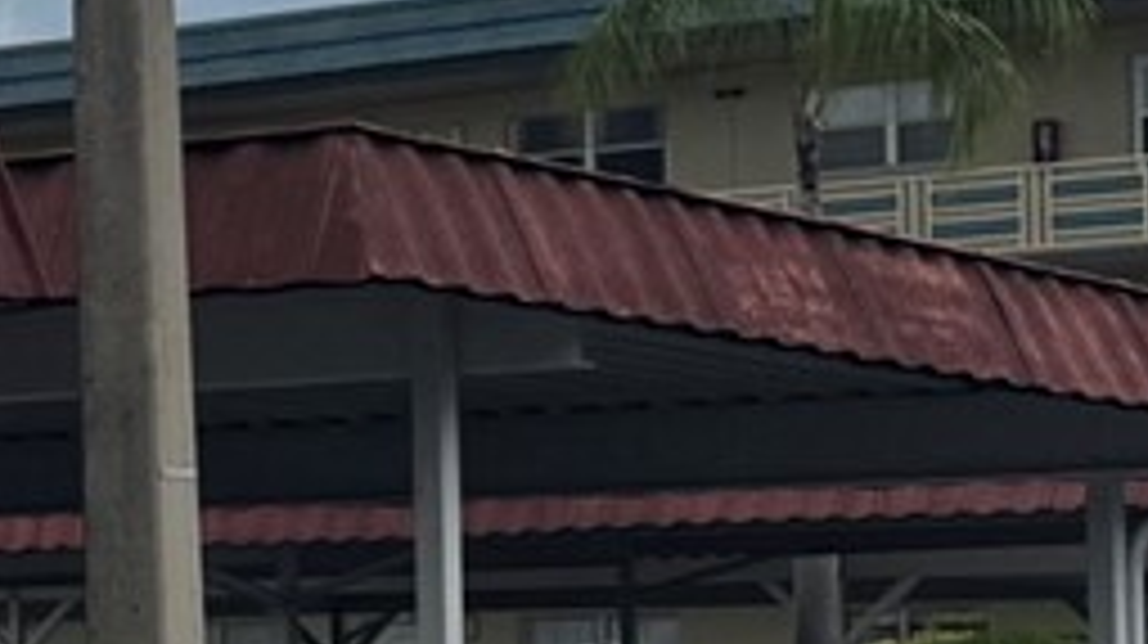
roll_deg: +0.2
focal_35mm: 164
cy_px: 522
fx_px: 4989
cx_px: -1661
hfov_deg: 11.0
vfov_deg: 7.4
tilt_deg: +1.3
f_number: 1.78
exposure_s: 1/7092
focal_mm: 6.76
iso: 80
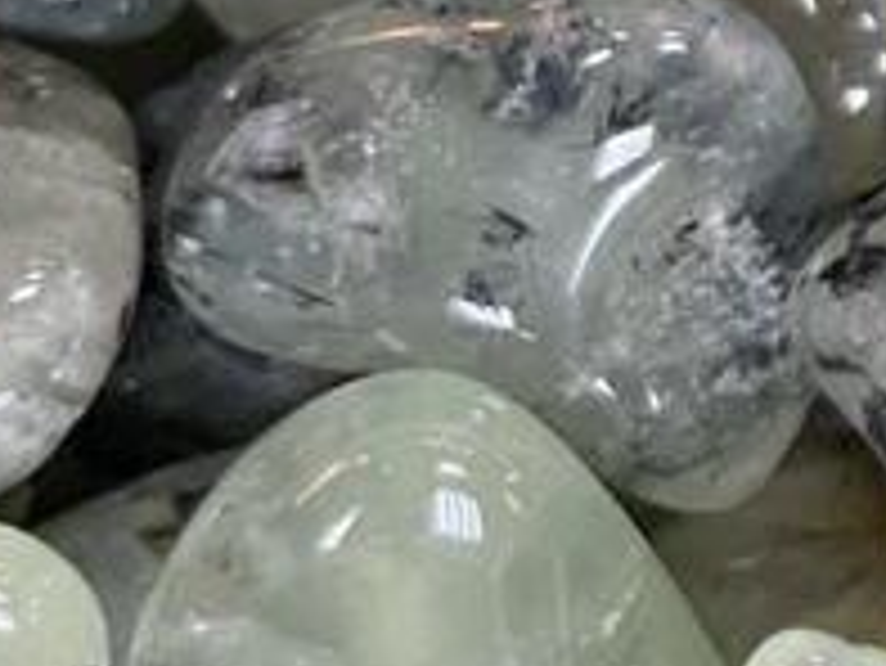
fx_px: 3457
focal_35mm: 135
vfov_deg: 10.8
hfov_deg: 12.5
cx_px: 1880
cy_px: -162
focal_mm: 4.2
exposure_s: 1/50
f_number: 1.6
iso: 160
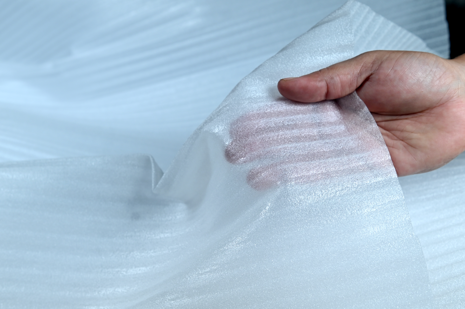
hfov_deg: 55.8
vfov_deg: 38.8
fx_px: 439
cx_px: 232
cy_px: 154
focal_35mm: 34
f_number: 5
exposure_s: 1/1600
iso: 200
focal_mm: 34
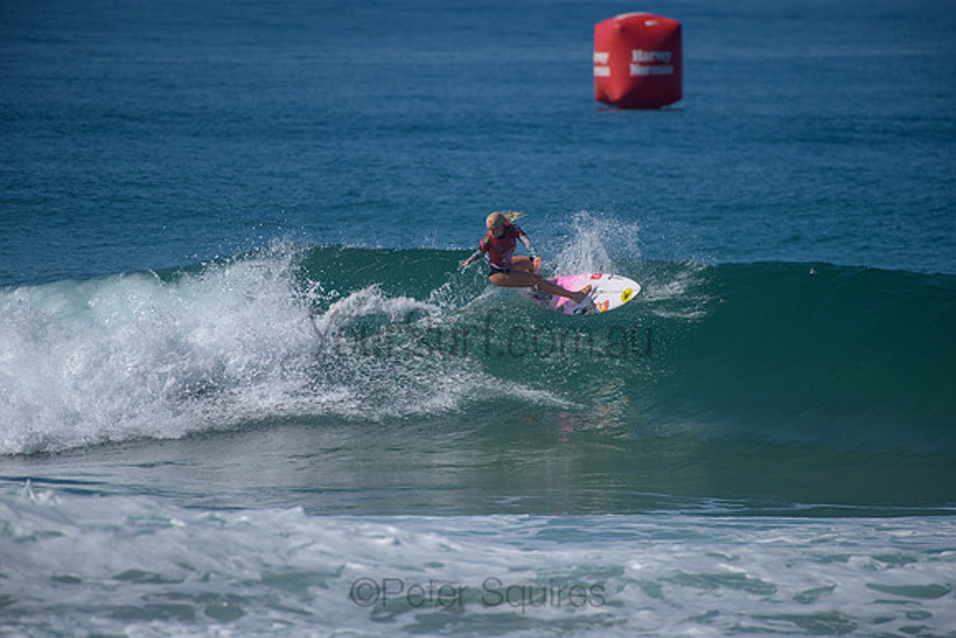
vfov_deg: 2.8
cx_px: 478
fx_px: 13280
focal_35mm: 500
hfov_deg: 4.1
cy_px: 319
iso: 140
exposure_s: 1/2000
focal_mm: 500
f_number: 5.6
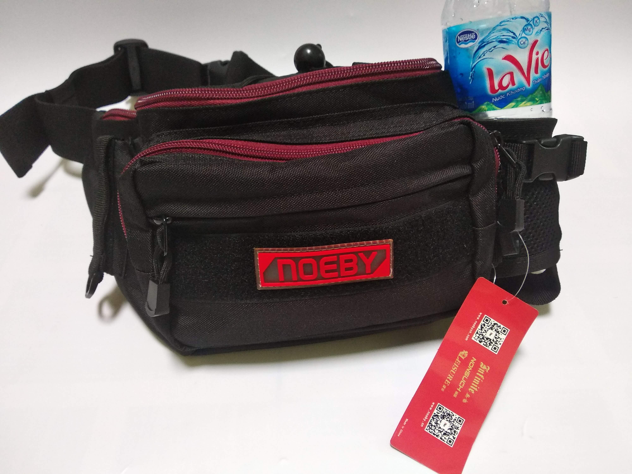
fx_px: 475
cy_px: 237
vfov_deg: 53.1
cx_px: 316
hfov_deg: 67.3
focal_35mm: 26
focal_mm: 3.81
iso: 640
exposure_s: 1/33
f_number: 2.2
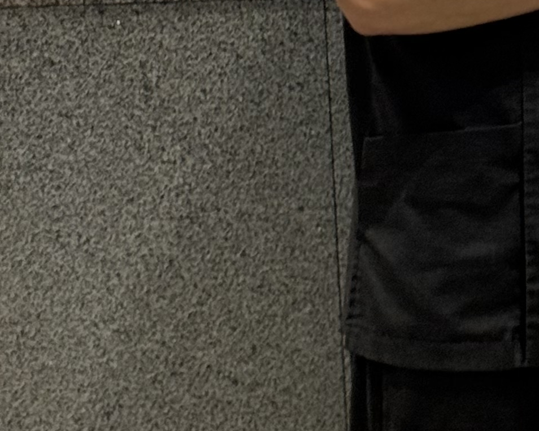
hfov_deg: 9.4
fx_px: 3158
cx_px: 849
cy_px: -409
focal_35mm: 198
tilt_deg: +0.5
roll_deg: +0.8
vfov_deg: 7.5
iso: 100
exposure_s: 1/60
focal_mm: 6.76
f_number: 1.78
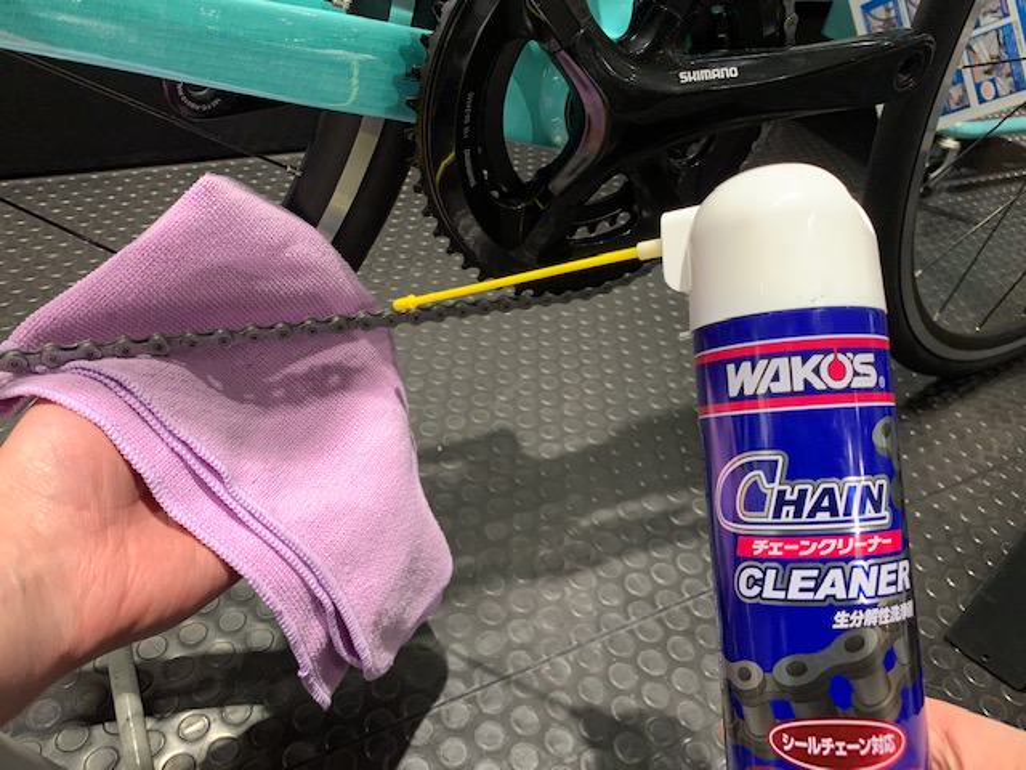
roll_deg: -9.1
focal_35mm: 26
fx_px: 771
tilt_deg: -38.3
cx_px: 513
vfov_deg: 53.1
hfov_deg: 67.3
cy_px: 385
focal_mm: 4.25
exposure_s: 1/50
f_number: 1.8
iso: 125
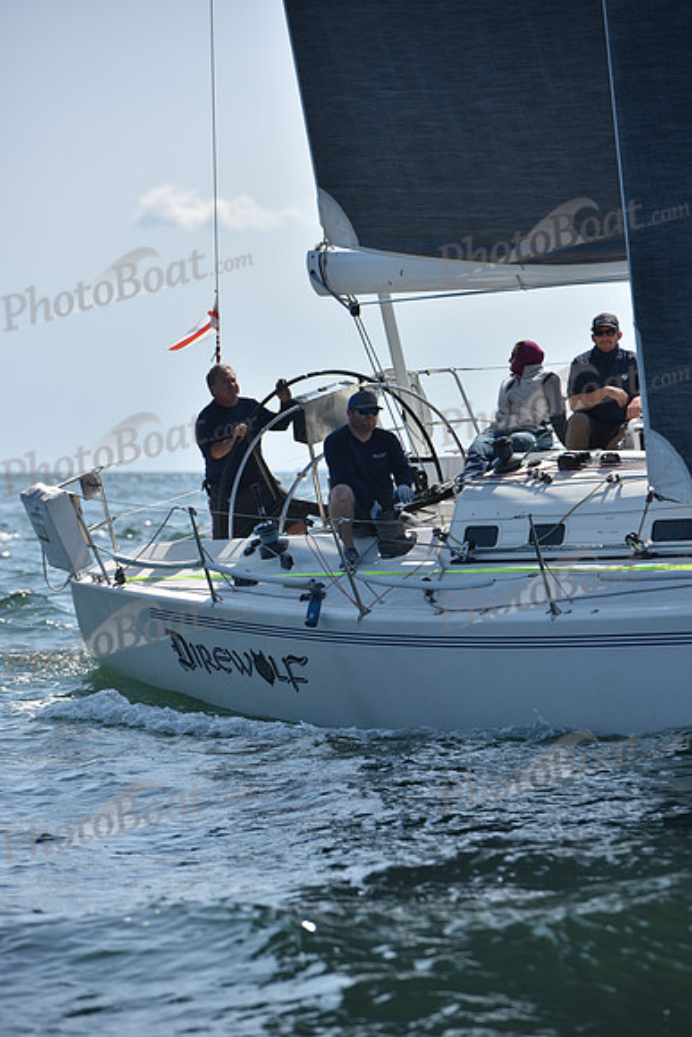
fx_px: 5475
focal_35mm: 190
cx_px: 346
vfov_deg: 10.8
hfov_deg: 7.2
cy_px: 518
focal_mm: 190
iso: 250
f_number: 6.3
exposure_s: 1/1600
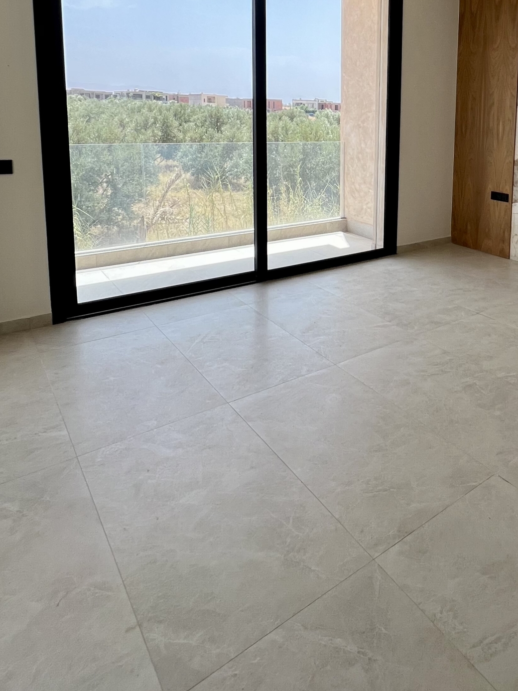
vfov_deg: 67.3
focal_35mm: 24
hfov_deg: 51.2
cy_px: 177
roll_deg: -2.0
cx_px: 452
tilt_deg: -6.1
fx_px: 479
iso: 32
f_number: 1.8
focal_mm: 1.57
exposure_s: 1/402
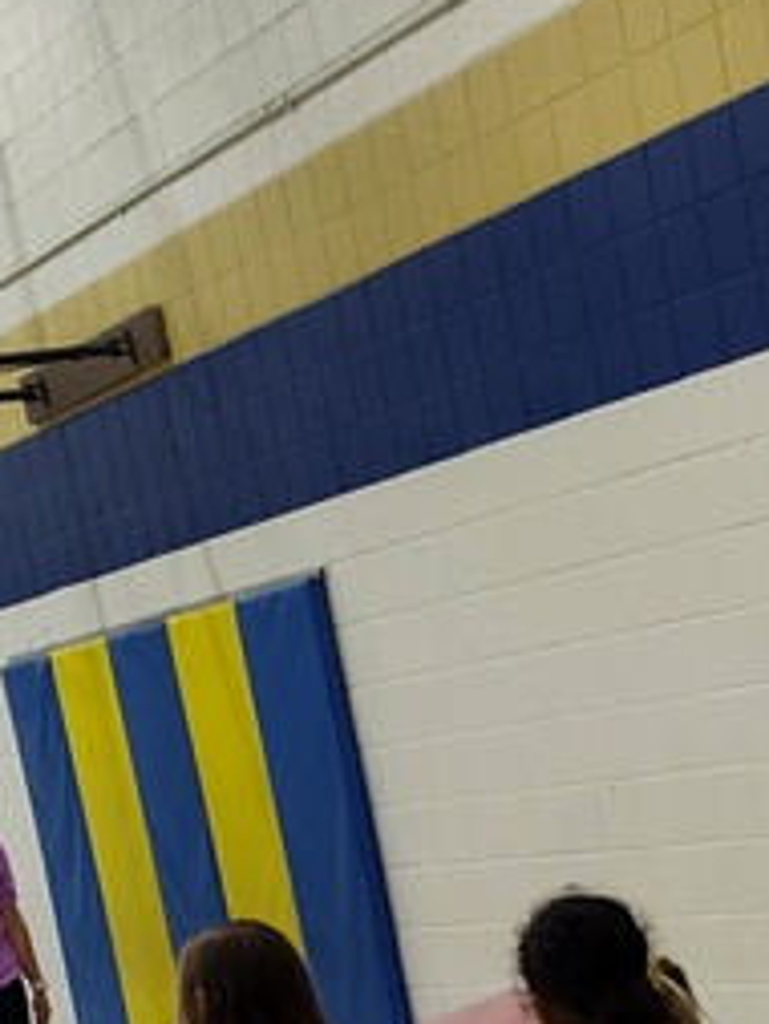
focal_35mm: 93
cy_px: 1141
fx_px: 2752
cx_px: 615
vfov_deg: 20.1
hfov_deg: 15.8
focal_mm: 5.56
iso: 1138
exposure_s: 1/120
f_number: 1.8
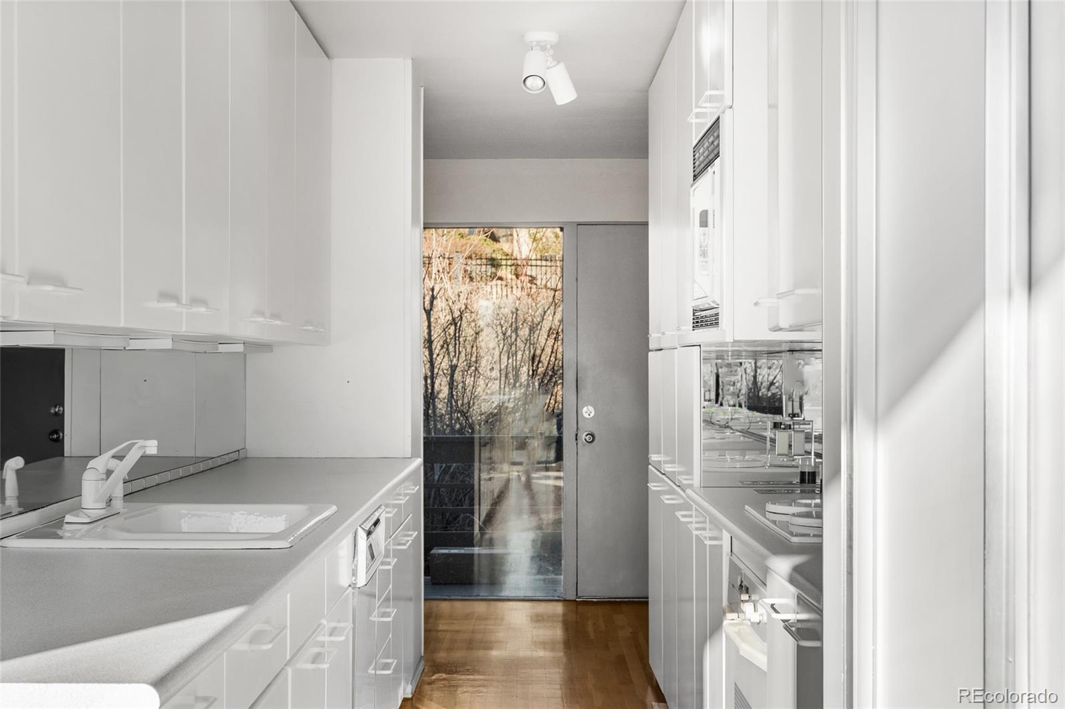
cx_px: 532
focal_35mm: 52
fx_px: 1537
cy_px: 354
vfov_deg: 26.0
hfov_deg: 38.2
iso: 125
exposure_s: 1/40
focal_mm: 35
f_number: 8
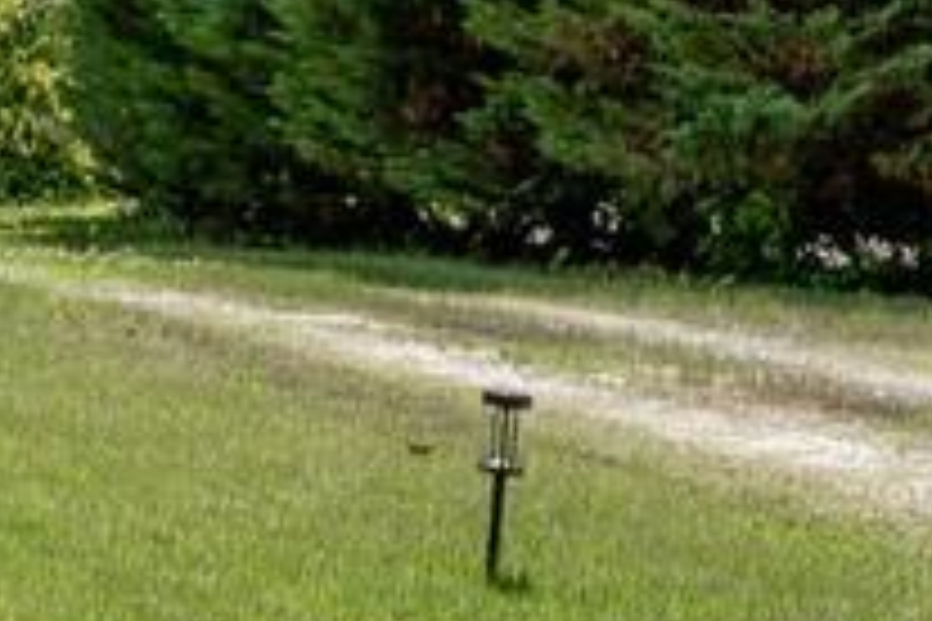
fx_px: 4051
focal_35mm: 156
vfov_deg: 8.7
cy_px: 38
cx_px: -1391
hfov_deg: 10.9
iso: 80
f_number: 5
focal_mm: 22.5
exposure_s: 1/200
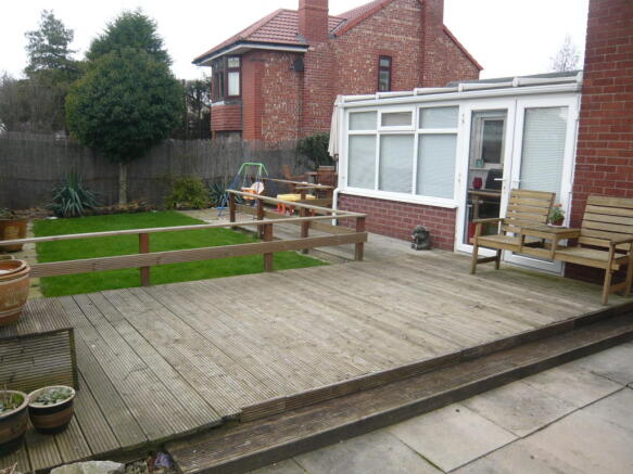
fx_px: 512
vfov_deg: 49.7
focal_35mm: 28
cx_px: 316
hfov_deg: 63.5
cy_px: 237
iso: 100
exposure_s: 1/400
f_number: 2.8
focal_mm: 4.6
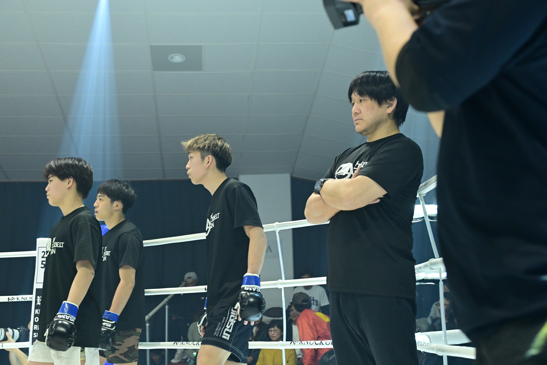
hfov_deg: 41.1
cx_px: 274
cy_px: 182
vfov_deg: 28.1
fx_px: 729
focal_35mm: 48
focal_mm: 48
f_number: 5
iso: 4000
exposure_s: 1/200
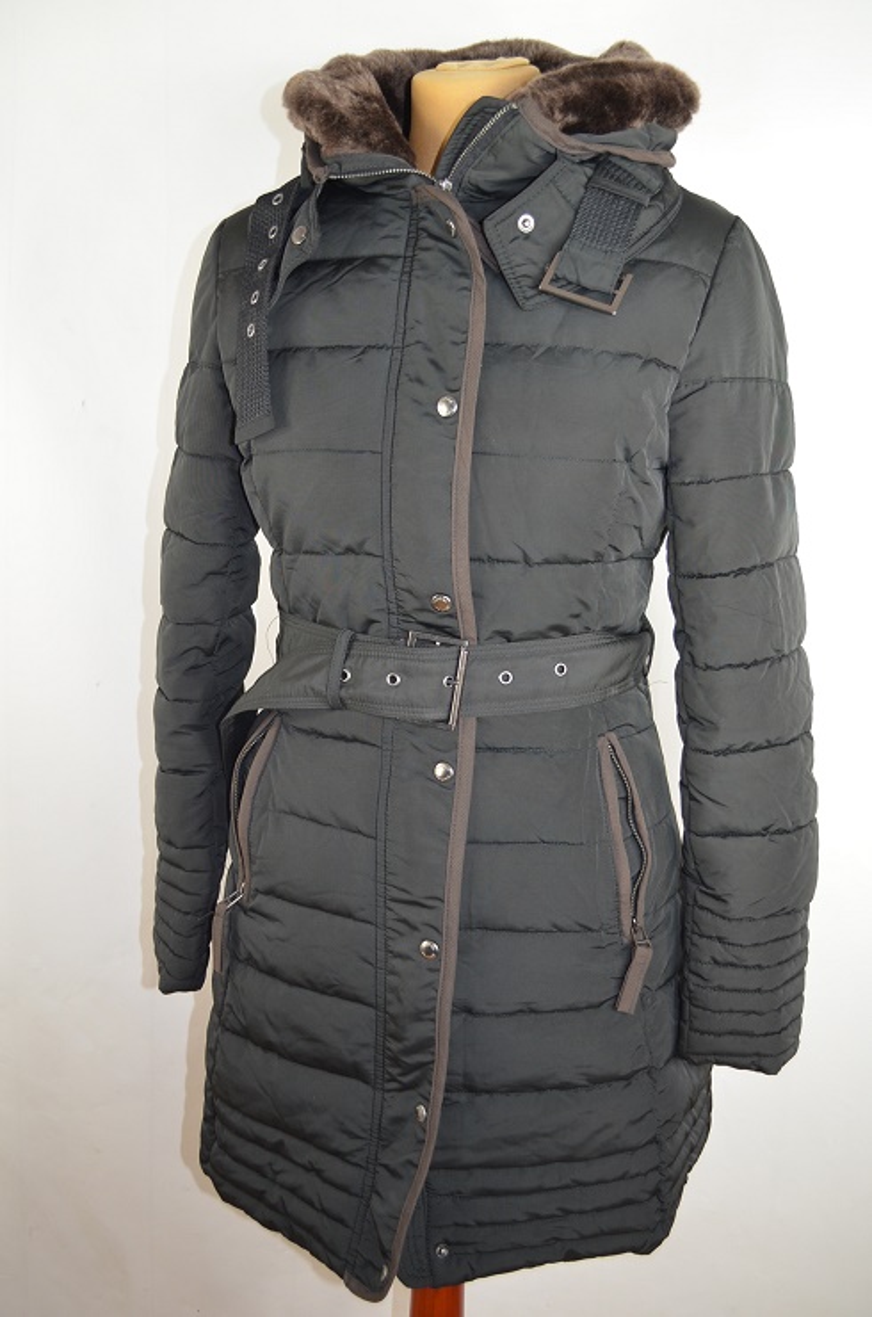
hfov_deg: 39.8
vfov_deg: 57.3
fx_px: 1205
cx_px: 436
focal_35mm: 33
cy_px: 658
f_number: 4
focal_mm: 22
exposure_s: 1/60
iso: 500
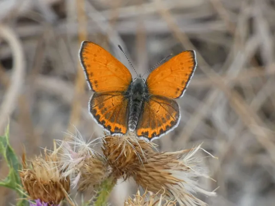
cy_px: 103
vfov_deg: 3.5
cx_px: 138
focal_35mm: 428
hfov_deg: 4.6
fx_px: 3400
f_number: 5.6
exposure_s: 1/100
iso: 160
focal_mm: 76.7
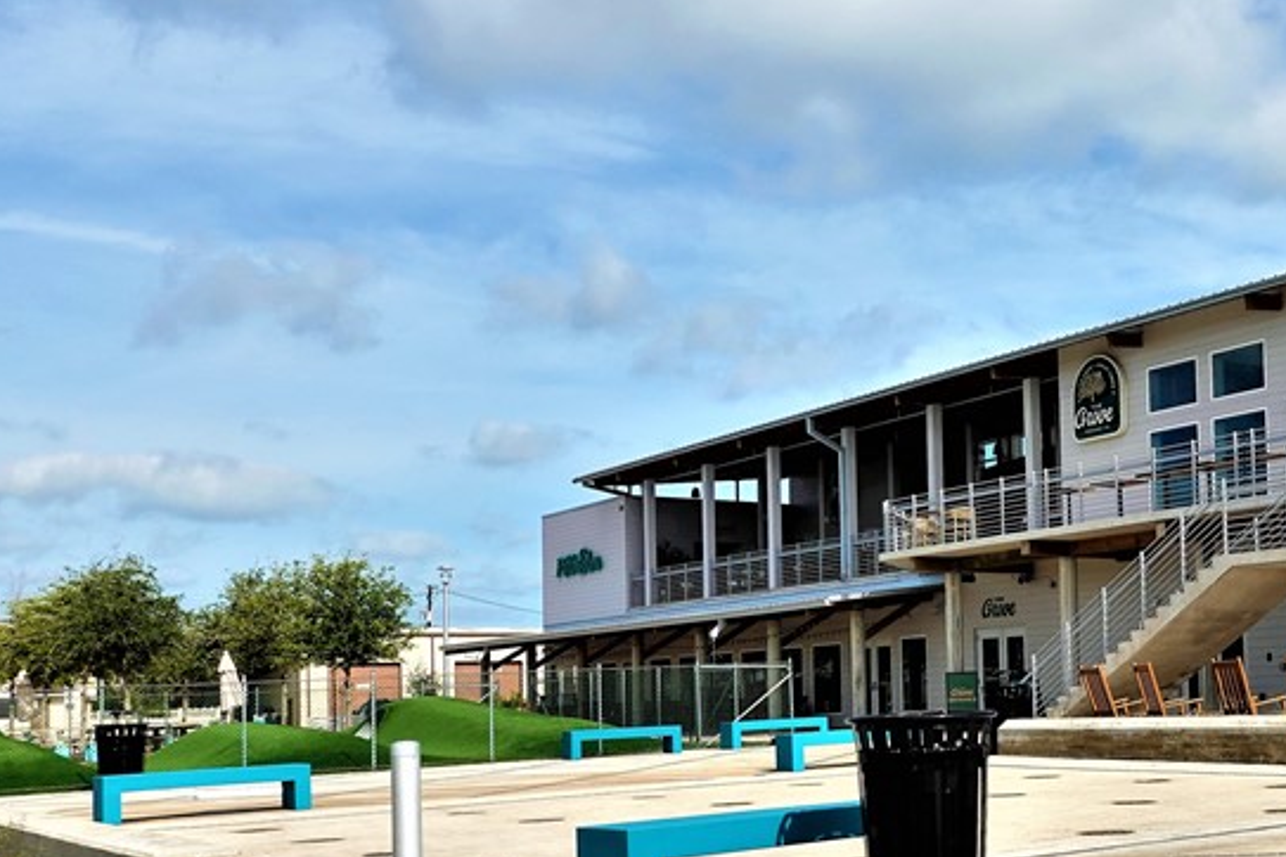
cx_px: 1123
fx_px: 1715
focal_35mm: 48
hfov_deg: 38.7
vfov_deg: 27.8
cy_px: 611
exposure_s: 1/1000
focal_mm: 9
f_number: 5
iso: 100
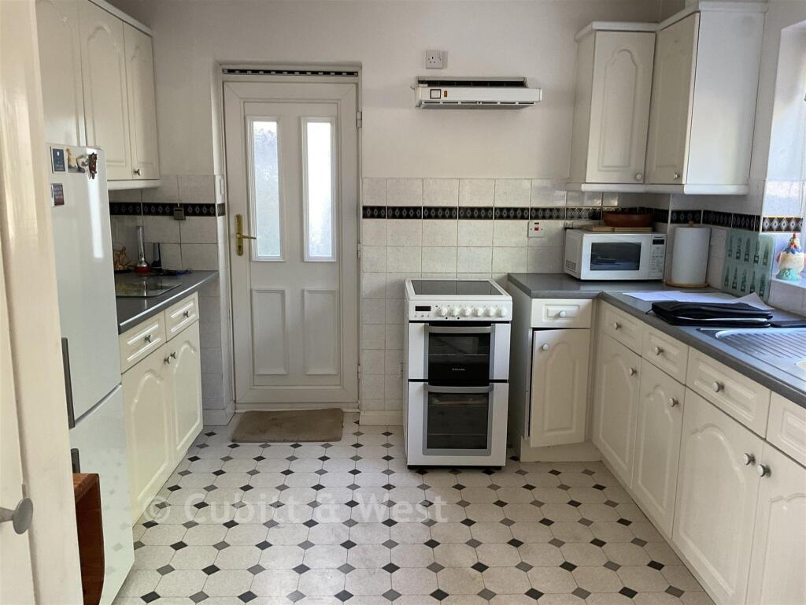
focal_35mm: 29
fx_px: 675
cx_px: 403
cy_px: 302
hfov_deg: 61.7
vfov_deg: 48.2
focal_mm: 3
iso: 100
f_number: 1.8
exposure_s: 1/60
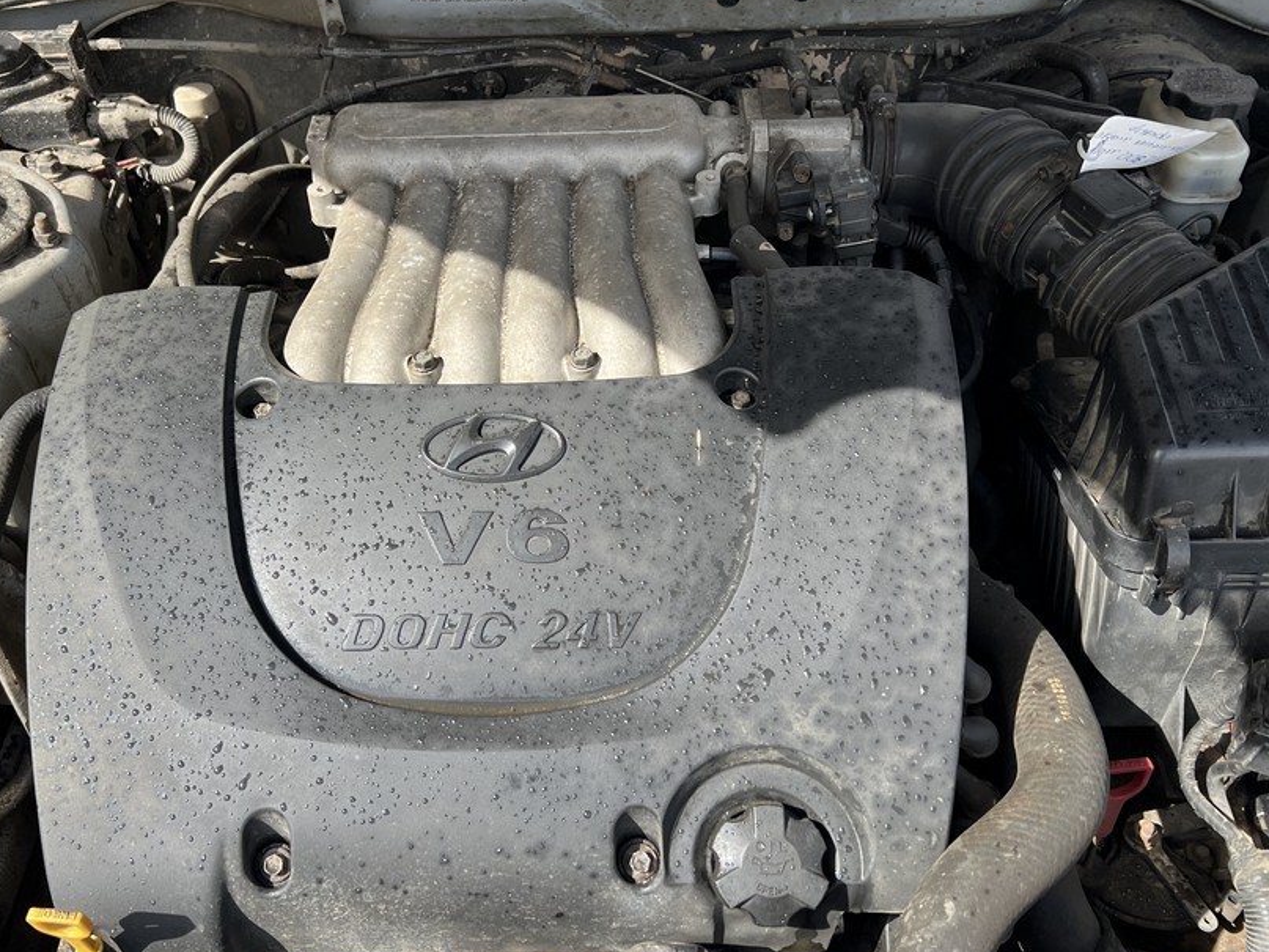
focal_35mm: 33
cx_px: 541
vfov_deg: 42.9
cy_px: 486
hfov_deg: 55.1
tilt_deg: -48.7
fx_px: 1210
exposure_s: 1/1252
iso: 50
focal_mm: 5.7
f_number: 1.5
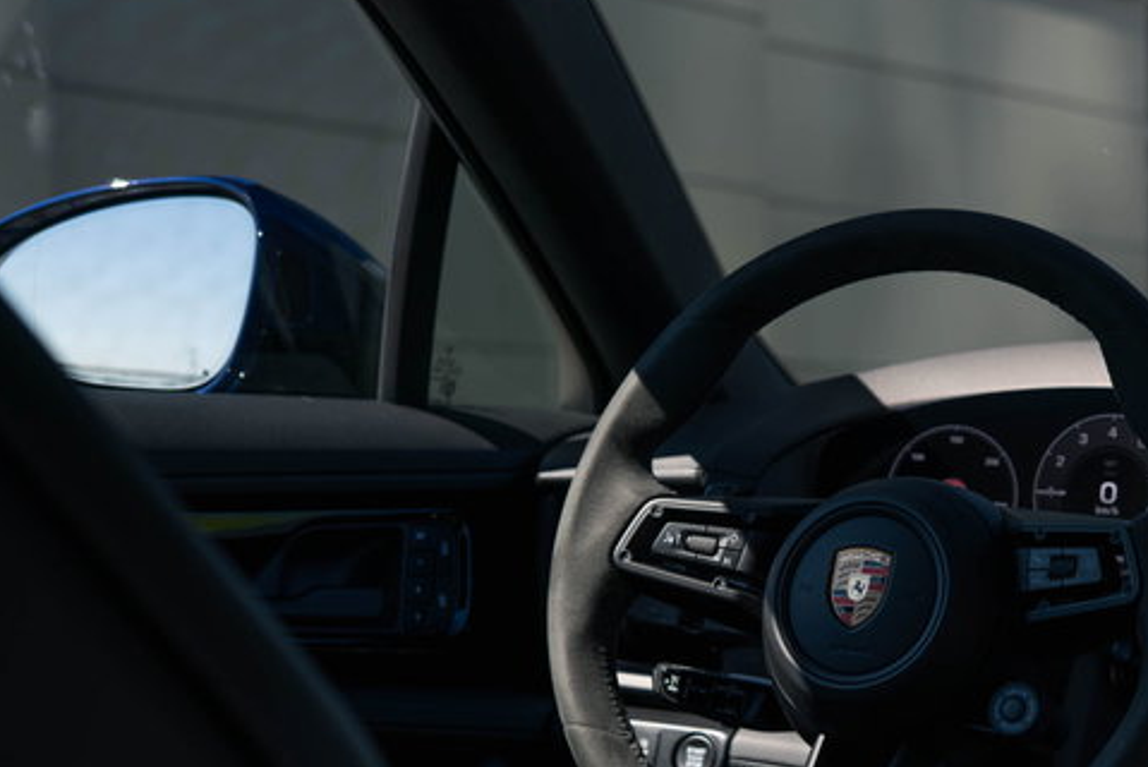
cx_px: 895
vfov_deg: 17.0
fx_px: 2553
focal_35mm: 80
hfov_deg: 25.0
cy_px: 558
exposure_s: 1/125
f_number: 4.5
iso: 100
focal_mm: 50
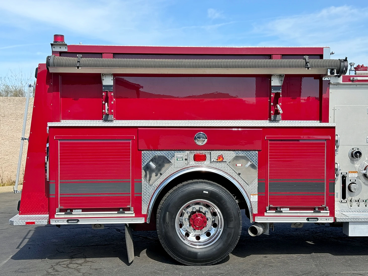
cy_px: 138
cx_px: 184
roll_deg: +0.6
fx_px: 510
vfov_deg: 30.3
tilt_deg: -0.4
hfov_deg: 39.7
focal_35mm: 48
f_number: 1.78
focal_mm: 6.76
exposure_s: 1/2976
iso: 80
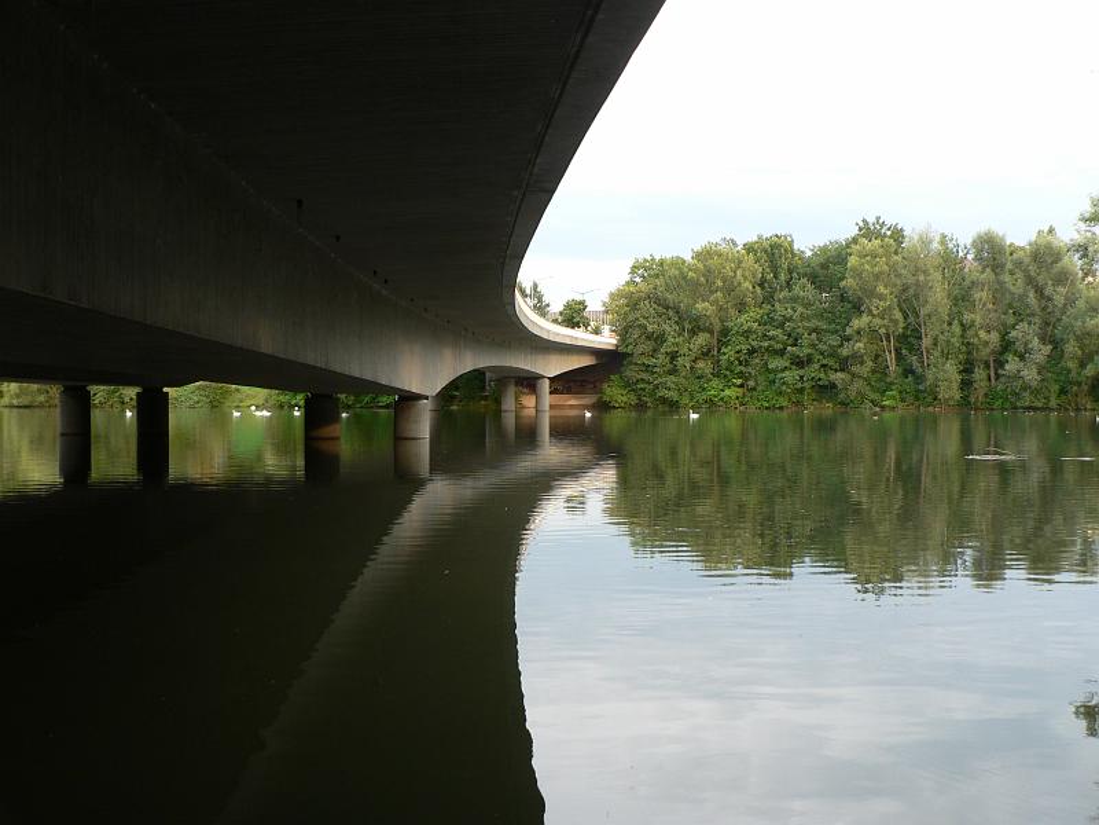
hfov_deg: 51.4
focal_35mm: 36
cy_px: 412
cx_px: 550
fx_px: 1143
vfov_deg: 39.7
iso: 80
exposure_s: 1/40
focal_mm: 6
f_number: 2.8
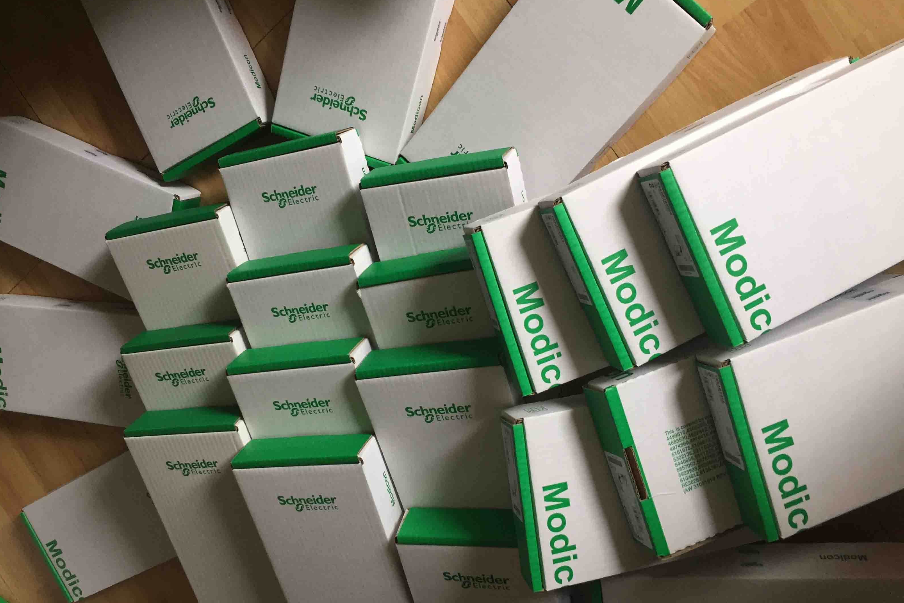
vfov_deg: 42.3
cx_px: 444
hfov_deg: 60.3
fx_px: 778
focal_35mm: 31
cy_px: 295
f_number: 2.2
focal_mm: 4.15
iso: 64
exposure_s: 1/33
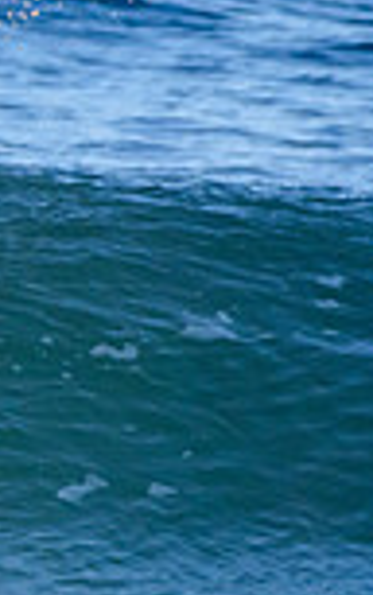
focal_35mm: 2897
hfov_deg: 0.5
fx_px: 46987
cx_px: -618
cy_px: 336
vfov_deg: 0.7
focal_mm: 500
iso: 1100
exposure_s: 1/1600
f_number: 5.6
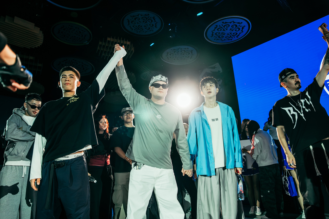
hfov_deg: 73.7
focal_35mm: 24
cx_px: 164
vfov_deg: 53.1
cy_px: 110
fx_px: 219
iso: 3200
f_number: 2.8
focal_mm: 24
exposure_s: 1/500
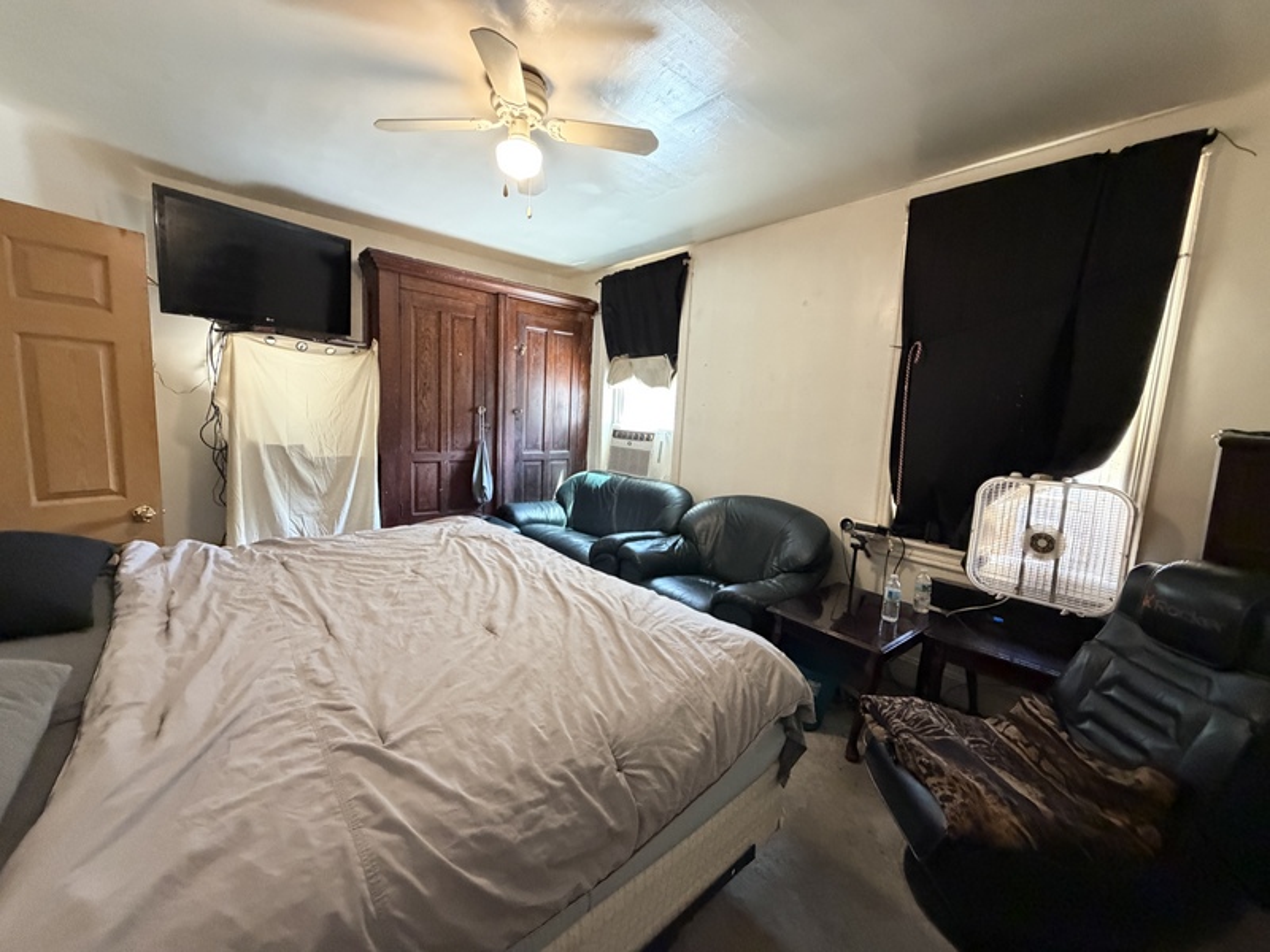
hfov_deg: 102.1
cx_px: 635
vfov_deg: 85.7
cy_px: 476
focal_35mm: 14
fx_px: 514
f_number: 2.2
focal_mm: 2.22
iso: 640
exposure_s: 1/60
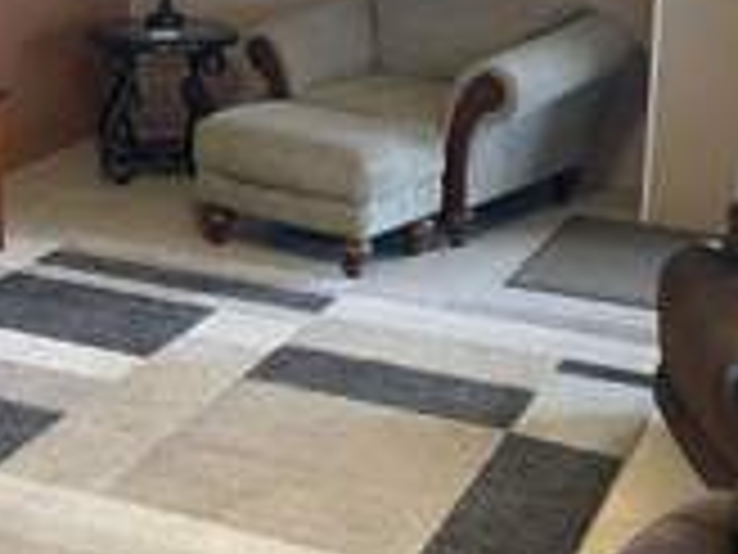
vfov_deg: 19.1
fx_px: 1620
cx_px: 202
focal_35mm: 76
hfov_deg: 25.4
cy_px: 92
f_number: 1.6
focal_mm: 4.2
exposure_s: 1/60
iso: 250
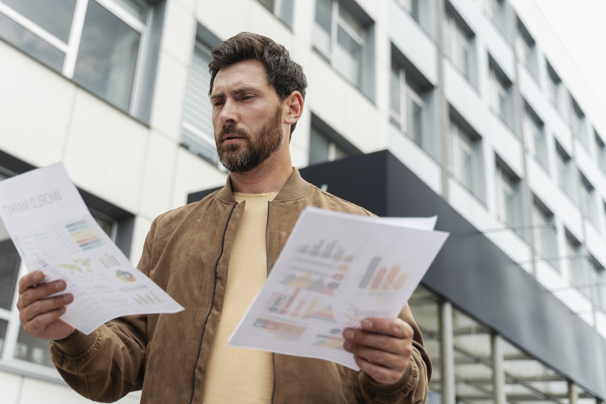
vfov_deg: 29.8
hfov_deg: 43.4
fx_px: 757
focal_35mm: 45
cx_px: 246
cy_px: 166
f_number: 2.8
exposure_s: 1/500
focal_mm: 37
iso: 160
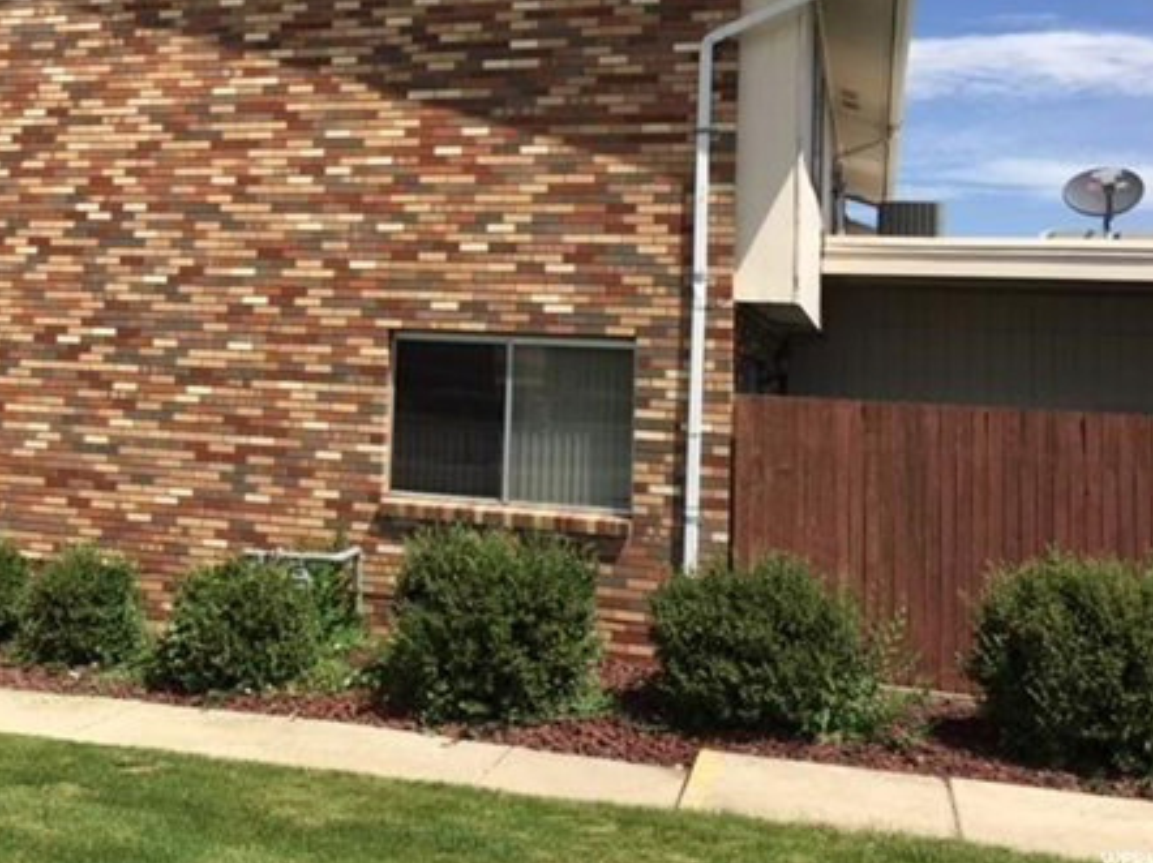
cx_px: 350
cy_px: 245
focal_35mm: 42
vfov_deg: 33.8
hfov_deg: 43.9
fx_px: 1398
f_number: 2.2
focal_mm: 4.15
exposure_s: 1/1538
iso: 25
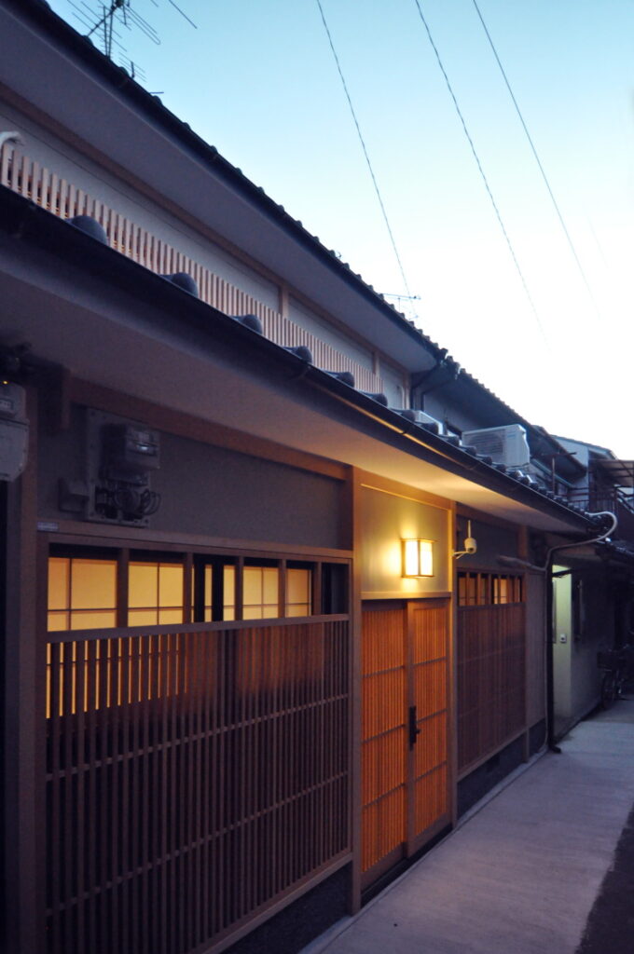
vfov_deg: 90.1
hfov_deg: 67.2
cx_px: 317
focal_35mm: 18
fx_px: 477
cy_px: 477
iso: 2000
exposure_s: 1/50
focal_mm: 12
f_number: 4
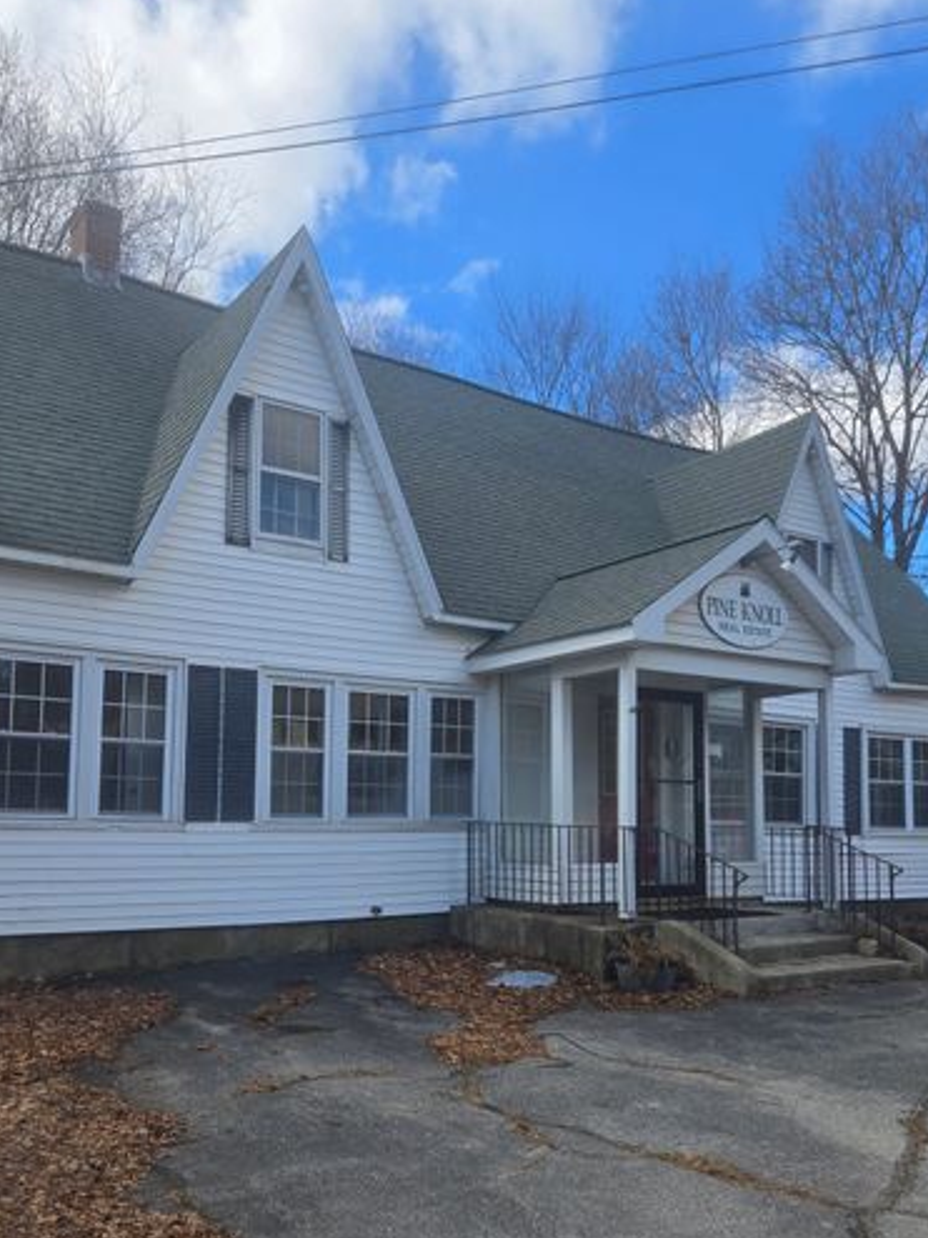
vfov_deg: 57.7
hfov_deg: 45.4
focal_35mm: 31
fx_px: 1109
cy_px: 767
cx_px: 443
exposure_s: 1/1081
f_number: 1.8
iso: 25
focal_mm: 5.4
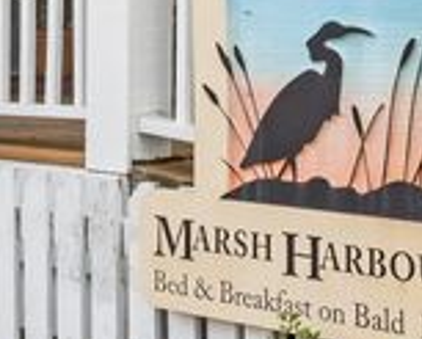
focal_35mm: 123
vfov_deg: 12.2
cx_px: 124
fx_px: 1544
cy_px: -90
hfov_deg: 15.5
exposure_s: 1/100
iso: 100
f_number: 9
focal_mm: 19.7
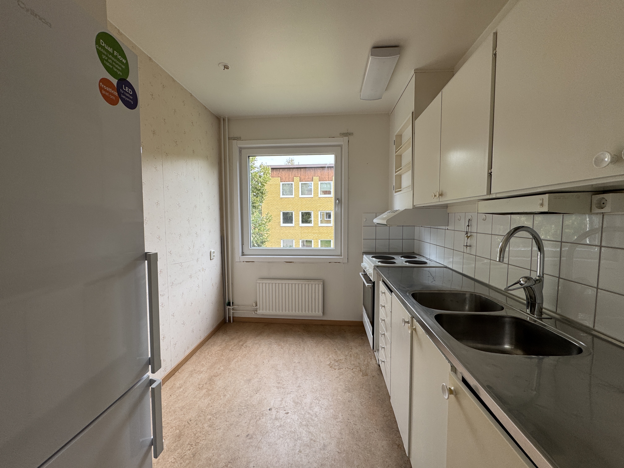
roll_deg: +0.5
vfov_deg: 85.7
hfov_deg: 102.1
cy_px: 234
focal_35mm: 14
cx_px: 312
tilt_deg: -3.3
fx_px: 252
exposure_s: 1/99
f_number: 2.2
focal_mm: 2.22
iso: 50
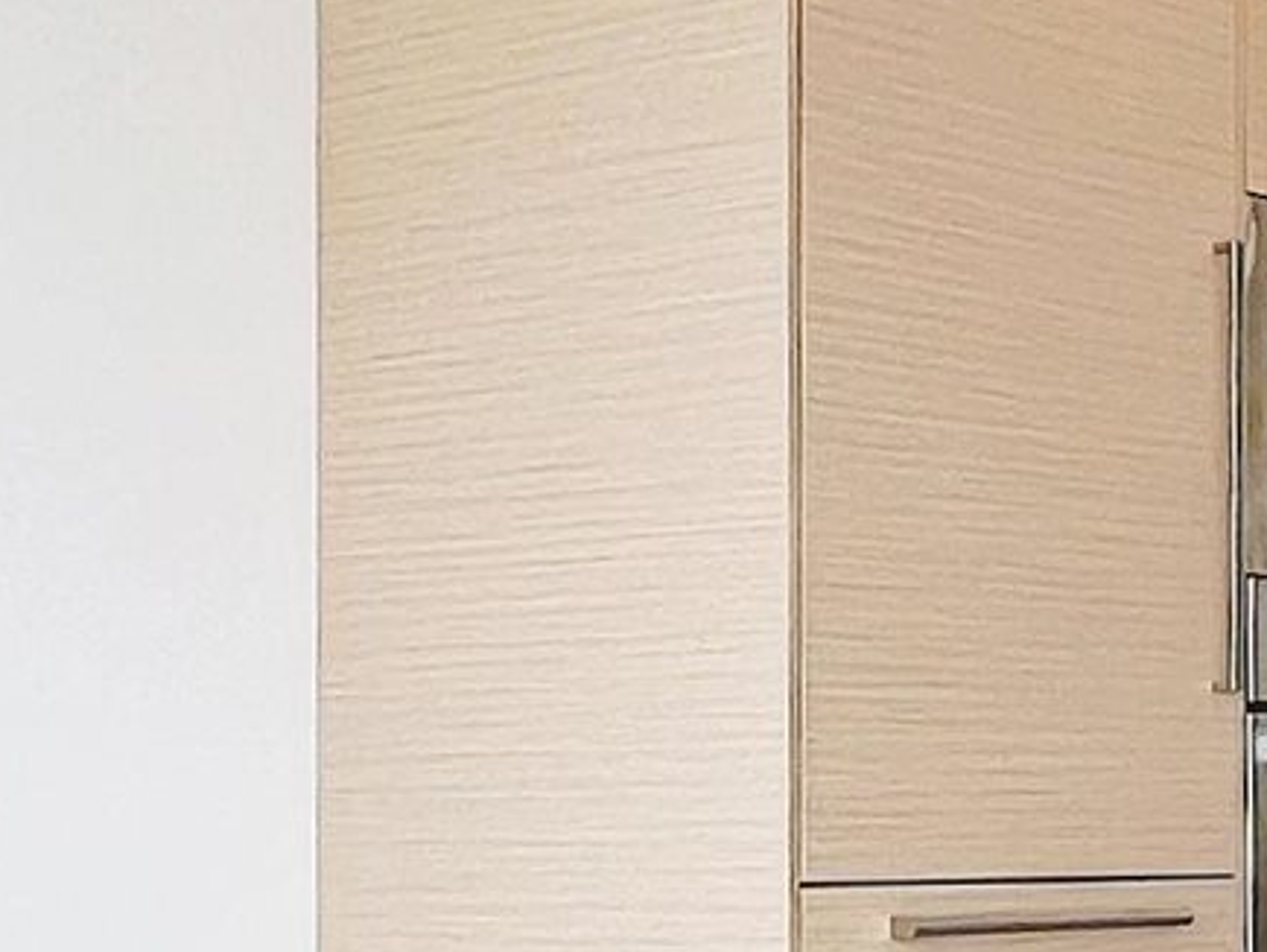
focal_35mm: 92
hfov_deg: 21.2
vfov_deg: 15.9
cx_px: 850
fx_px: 3369
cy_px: 797
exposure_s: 1/167
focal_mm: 1.57
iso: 32
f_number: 1.8
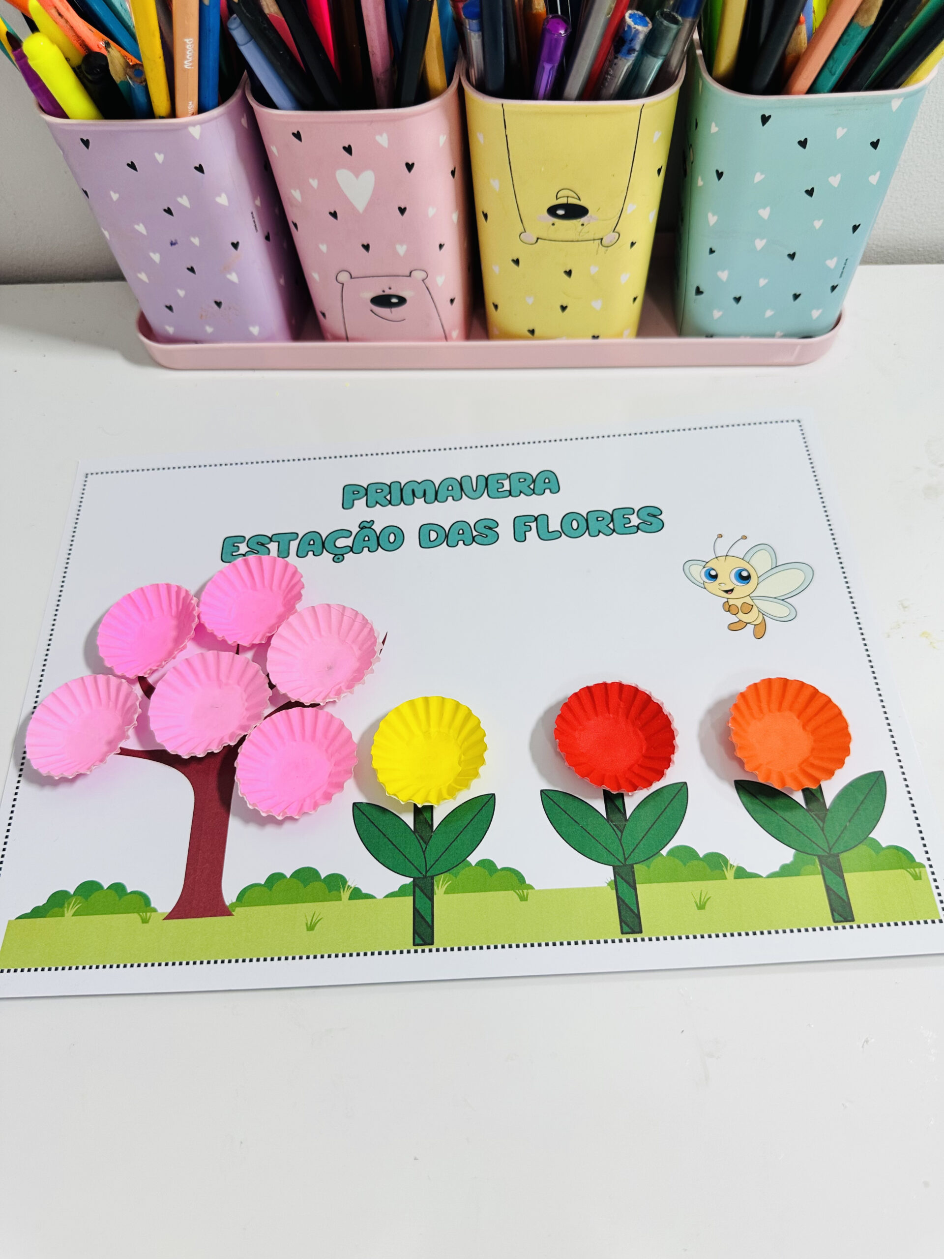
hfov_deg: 56.8
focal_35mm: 24
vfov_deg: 71.6
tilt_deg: -58.5
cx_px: 472
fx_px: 873
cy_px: 630
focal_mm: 6.86
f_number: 1.78
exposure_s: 1/535
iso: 80
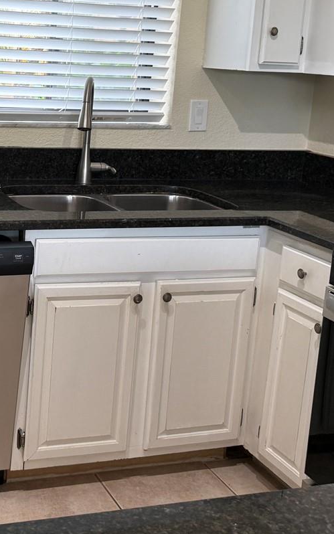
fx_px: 743
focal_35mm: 51
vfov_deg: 38.9
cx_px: -34
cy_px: 161
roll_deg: -3.4
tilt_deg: -8.2
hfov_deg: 23.7
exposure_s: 1/120
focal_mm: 6.76
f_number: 1.78
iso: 160
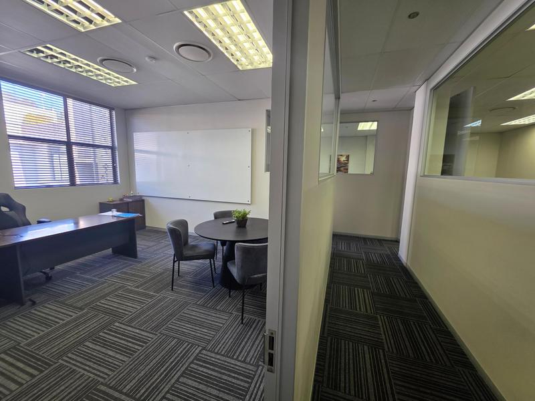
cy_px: 200
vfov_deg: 89.9
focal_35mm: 13
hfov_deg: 106.2
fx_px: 201
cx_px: 268
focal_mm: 2.2
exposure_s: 1/100
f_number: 1.9
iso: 100
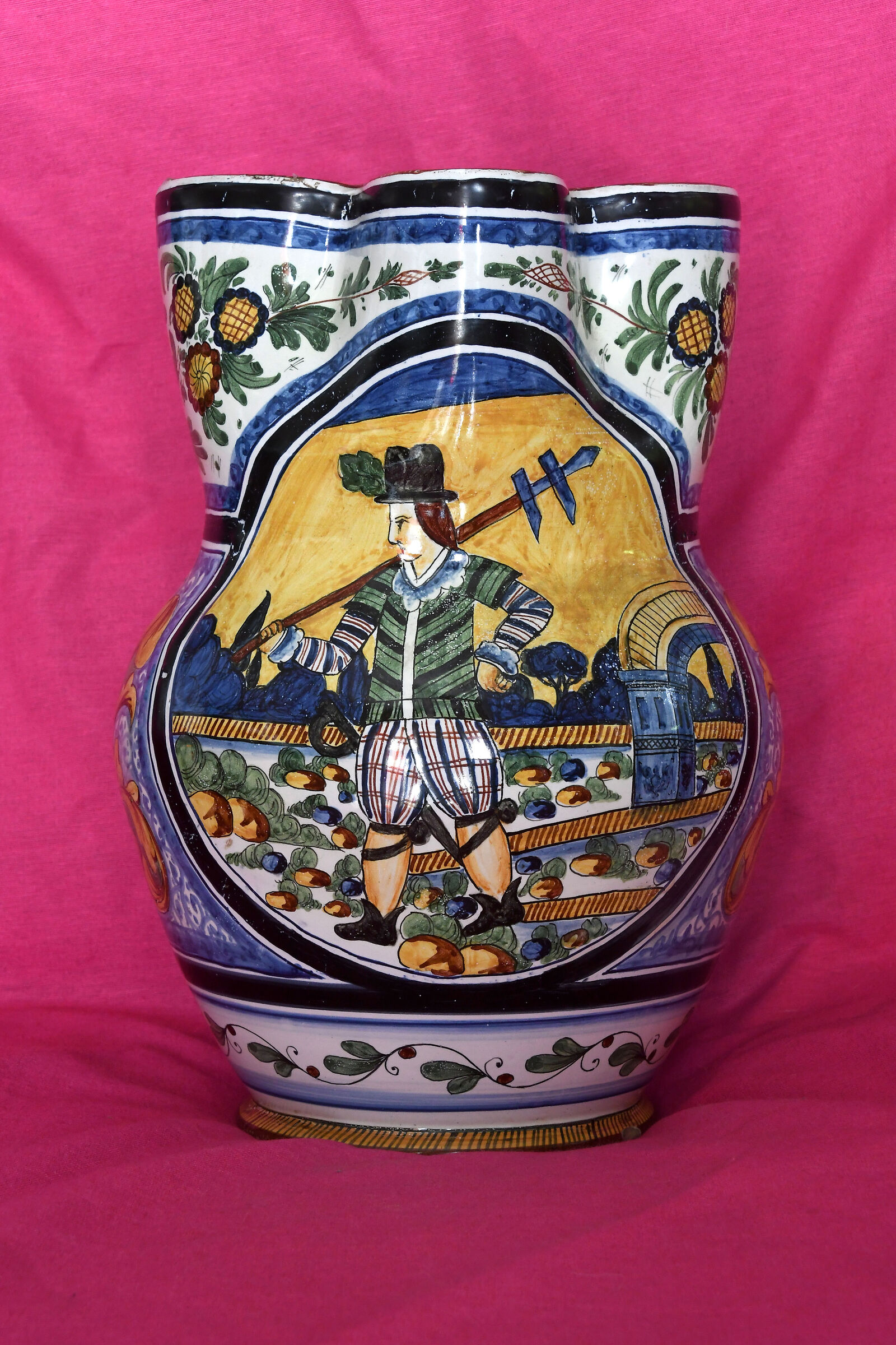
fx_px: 2912
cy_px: 672
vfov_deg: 26.0
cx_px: 448
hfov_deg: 17.5
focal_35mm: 78
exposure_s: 1/4
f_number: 13
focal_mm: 52
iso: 1250
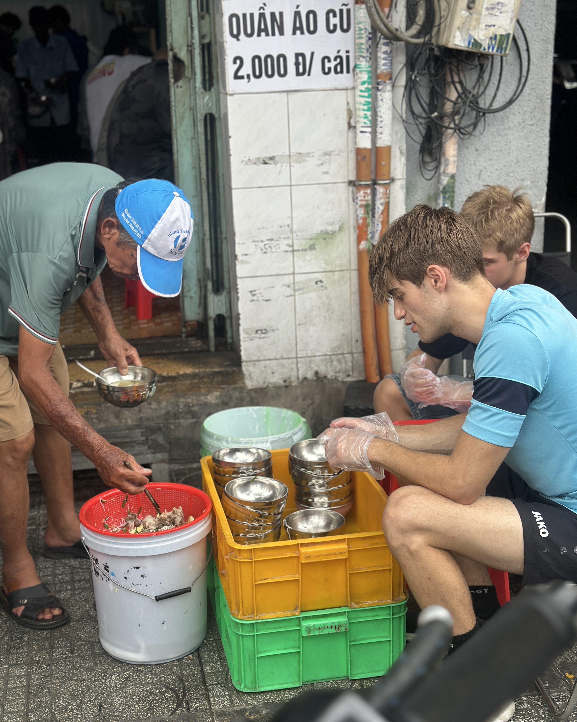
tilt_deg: -15.2
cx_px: 288
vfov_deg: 36.7
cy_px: 372
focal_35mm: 51
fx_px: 1089
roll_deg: +0.6
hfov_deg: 29.7
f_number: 1.78
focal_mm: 6.86
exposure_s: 1/574
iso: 80
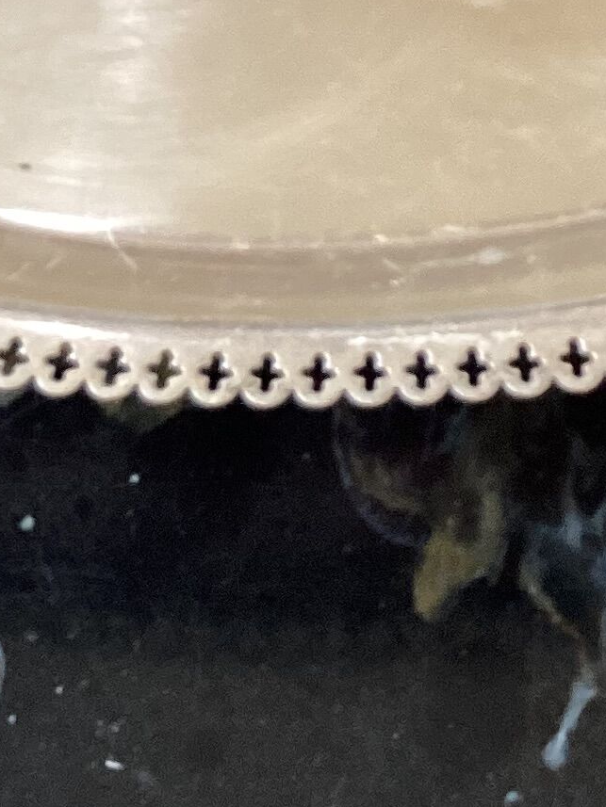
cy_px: -86
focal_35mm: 118
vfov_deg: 16.2
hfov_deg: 12.6
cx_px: 286
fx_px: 2754
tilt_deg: -53.0
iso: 160
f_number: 2.4
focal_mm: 3.3
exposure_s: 1/50
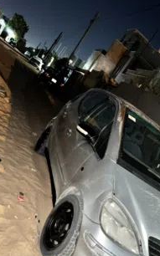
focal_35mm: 36
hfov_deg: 35.1
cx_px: 103
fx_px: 251
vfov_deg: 53.2
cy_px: 166
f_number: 1.5
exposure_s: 1/4
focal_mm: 5.7
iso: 250
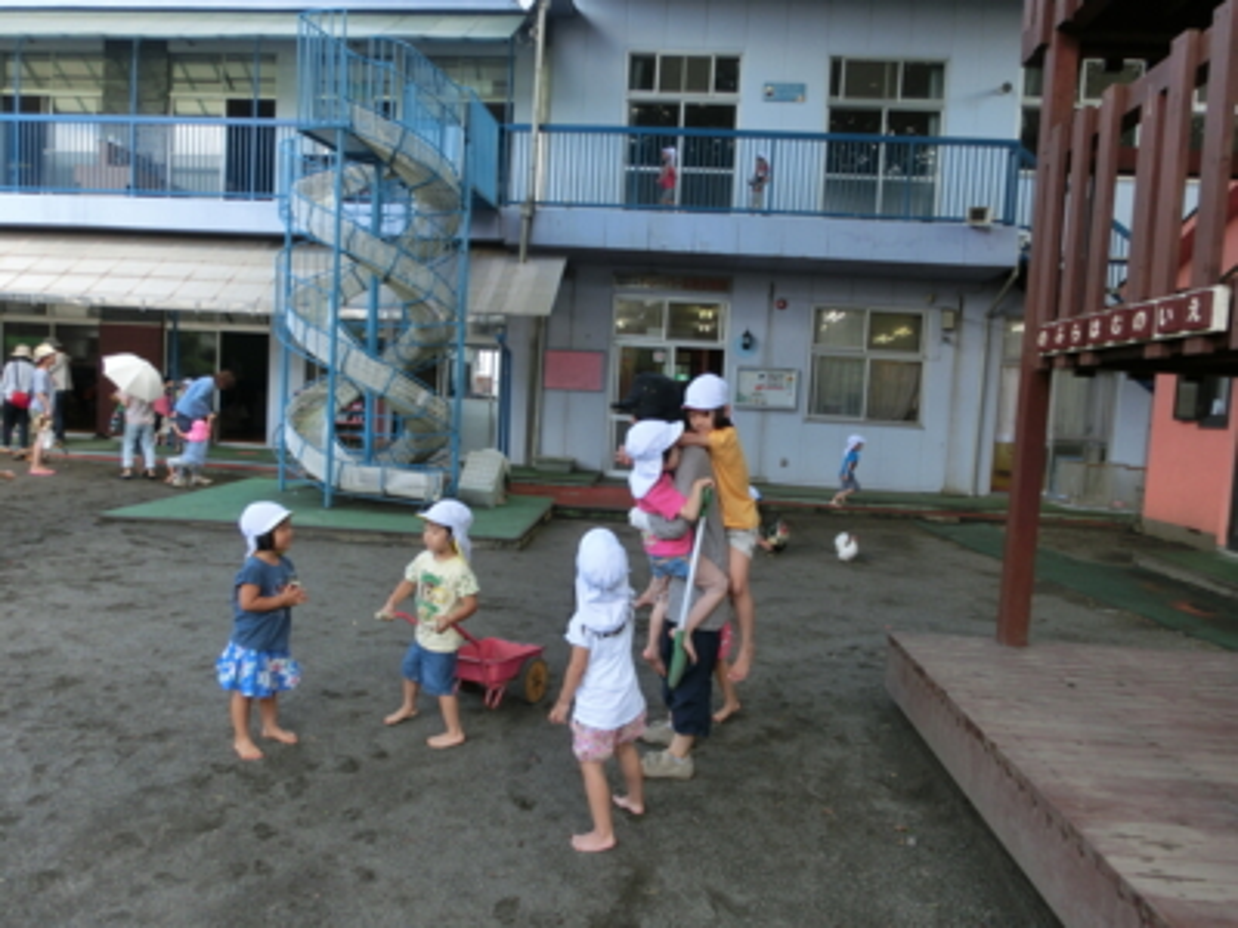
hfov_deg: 71.6
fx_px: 858
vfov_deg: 56.8
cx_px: 619
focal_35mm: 24
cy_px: 464
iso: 80
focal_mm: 4.24
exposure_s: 1/125
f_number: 3
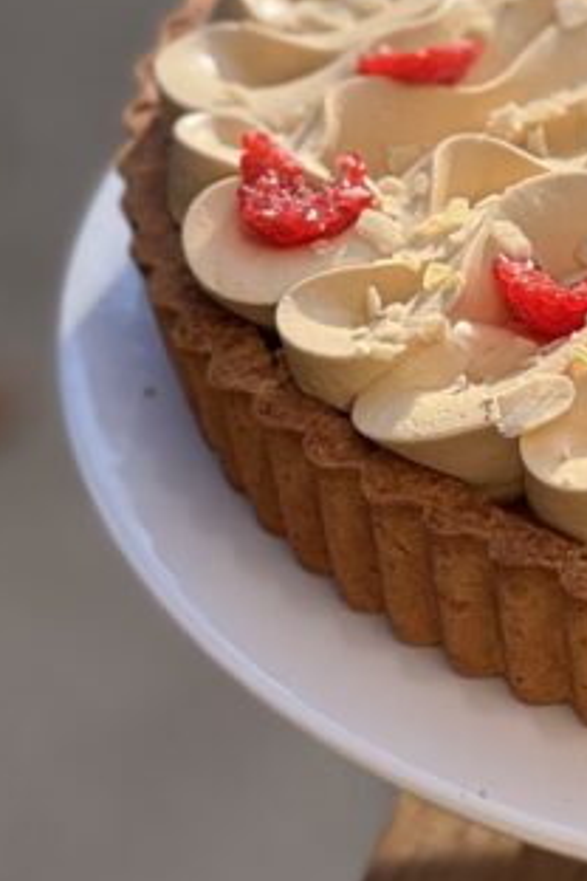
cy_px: 144
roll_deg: -2.6
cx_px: 979
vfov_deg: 7.8
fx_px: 6432
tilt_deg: -33.1
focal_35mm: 263
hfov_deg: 5.2
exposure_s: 1/235
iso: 25
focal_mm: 9
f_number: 2.8
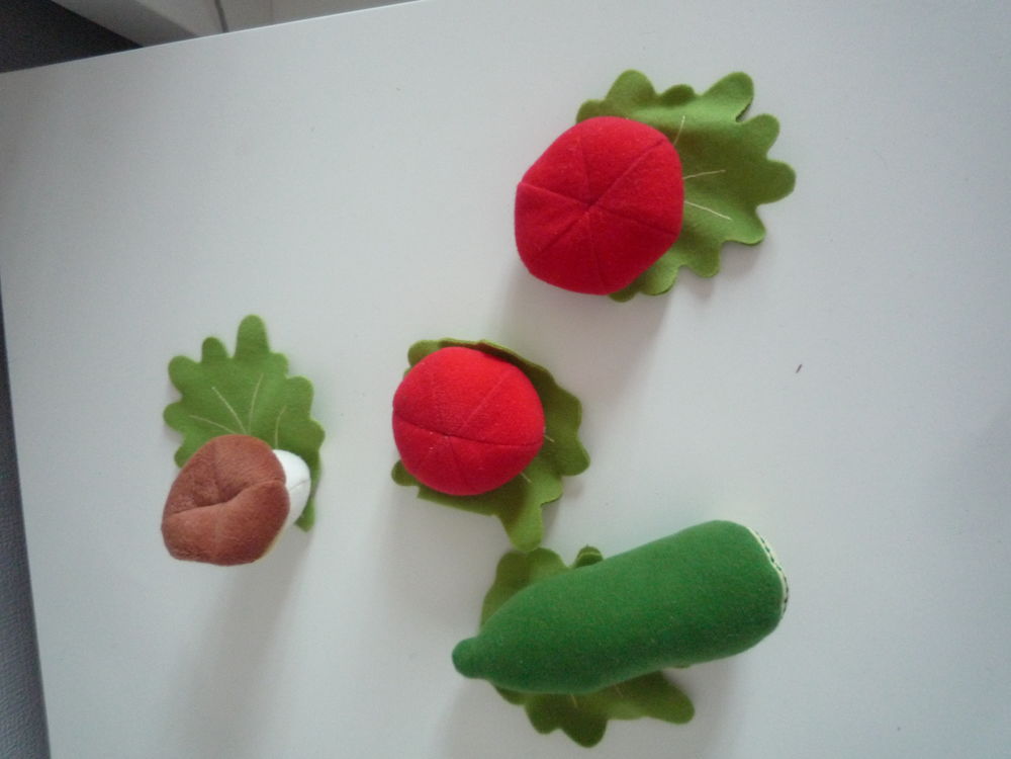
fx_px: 730
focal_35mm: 25
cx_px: 506
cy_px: 380
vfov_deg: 54.9
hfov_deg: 69.4
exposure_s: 1/15
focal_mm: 4.4
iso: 400
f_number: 2.8
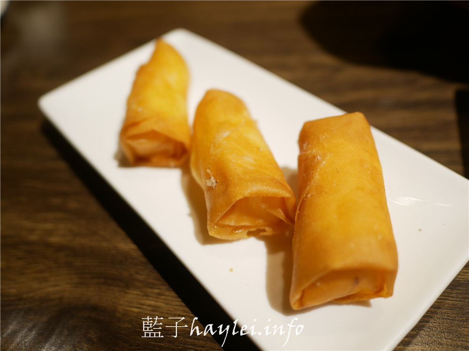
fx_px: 406
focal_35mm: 30
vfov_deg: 46.8
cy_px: 176
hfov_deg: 60.0
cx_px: 234
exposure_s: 1/60
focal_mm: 15
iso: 250
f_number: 1.7
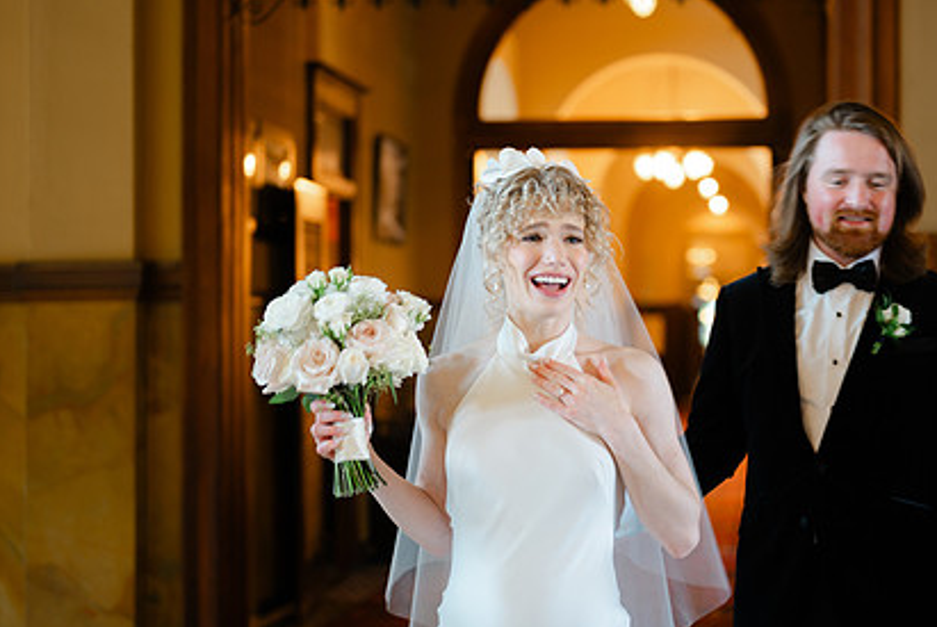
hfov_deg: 28.0
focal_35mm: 72
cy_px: 307
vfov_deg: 19.0
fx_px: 1876
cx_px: 563
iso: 64
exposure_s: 1/25
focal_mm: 50
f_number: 1.8
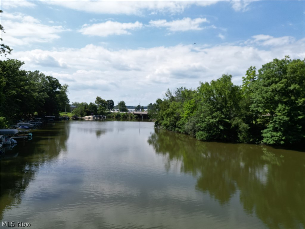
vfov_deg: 56.8
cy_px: 114
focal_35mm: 24
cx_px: 152
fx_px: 211
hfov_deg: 71.6
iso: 100
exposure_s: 1/3000
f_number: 1.7
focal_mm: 6.72
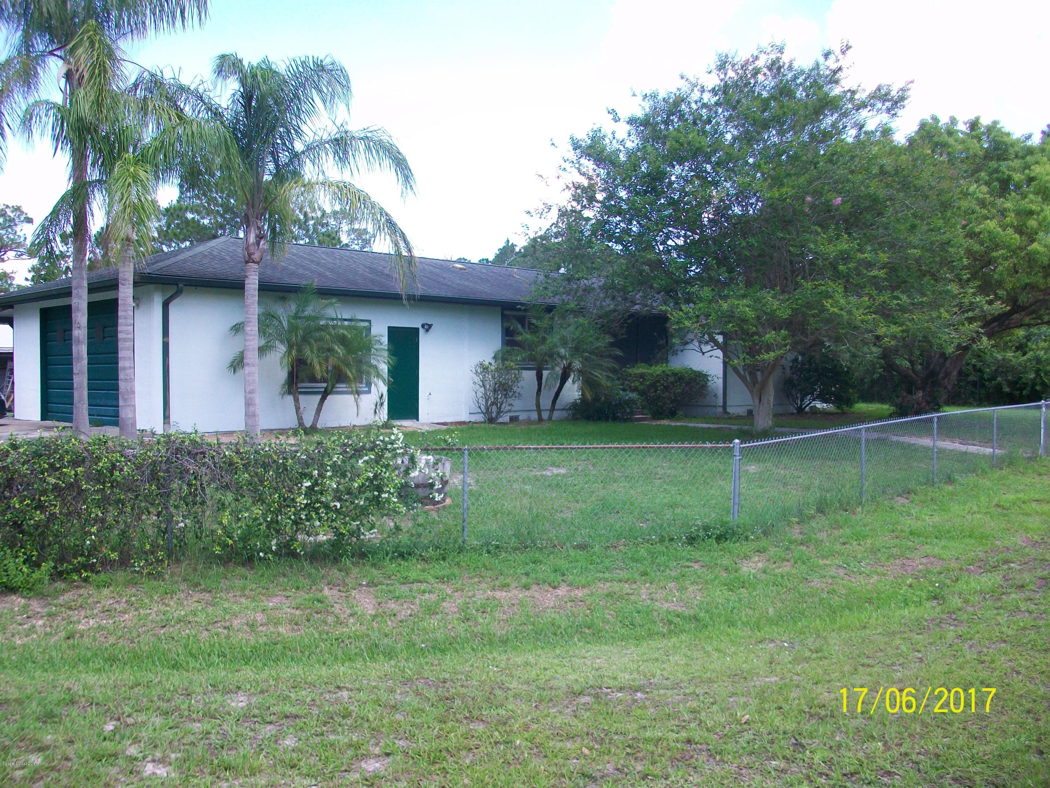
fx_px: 971
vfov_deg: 44.2
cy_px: 394
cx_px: 525
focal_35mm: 32
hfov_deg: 56.8
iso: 64
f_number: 2.8
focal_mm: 5.7
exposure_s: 1/200
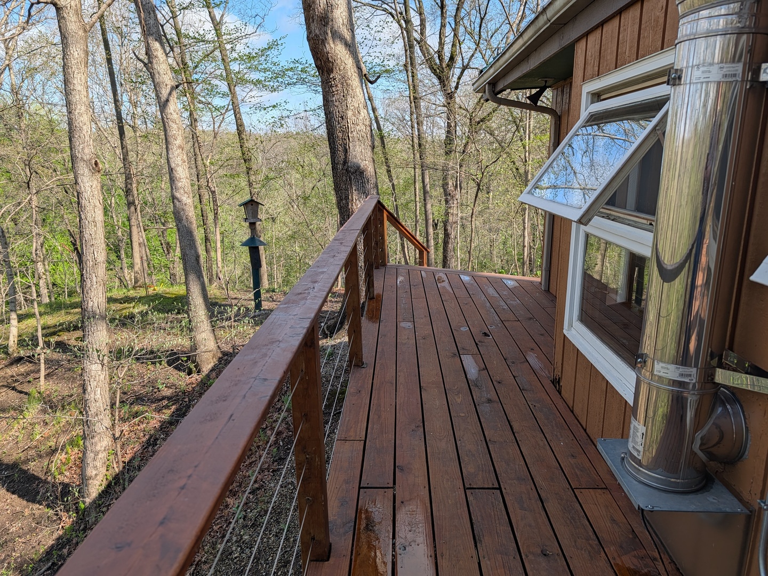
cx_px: 384
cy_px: 288
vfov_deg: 56.8
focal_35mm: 24
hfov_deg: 71.6
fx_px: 532
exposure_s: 1/631
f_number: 1.68
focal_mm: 6.9
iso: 21
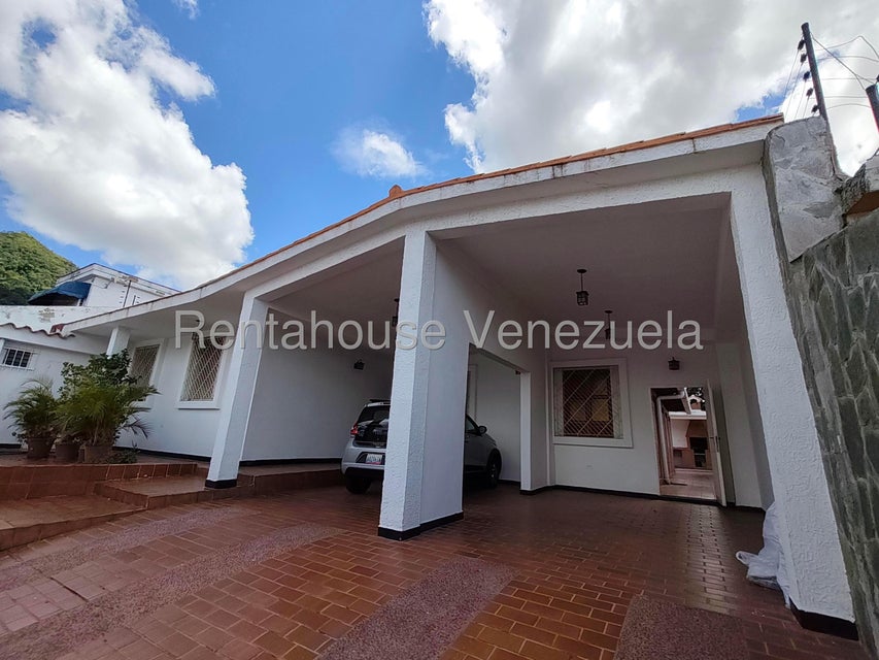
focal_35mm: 15
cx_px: 440
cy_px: 330
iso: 50
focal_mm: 1.67
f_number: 2.2
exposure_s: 1/1938
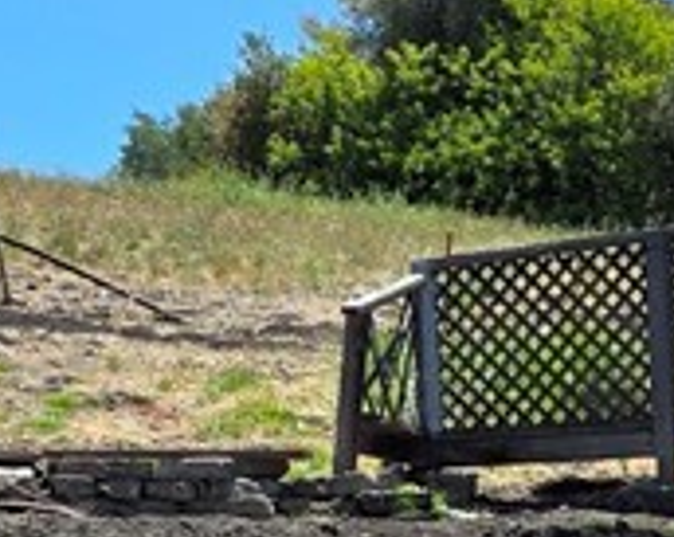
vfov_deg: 10.8
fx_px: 2668
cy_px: 929
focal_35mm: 134
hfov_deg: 14.3
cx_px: 600
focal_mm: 6.3
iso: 80
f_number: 1.7
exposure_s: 1/3291
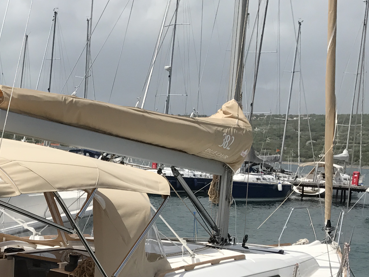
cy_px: 297
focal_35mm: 73
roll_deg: -2.3
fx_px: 778
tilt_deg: -10.2
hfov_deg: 25.3
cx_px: -3
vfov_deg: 19.4
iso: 20
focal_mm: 3.99
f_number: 1.8
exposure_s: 1/4808
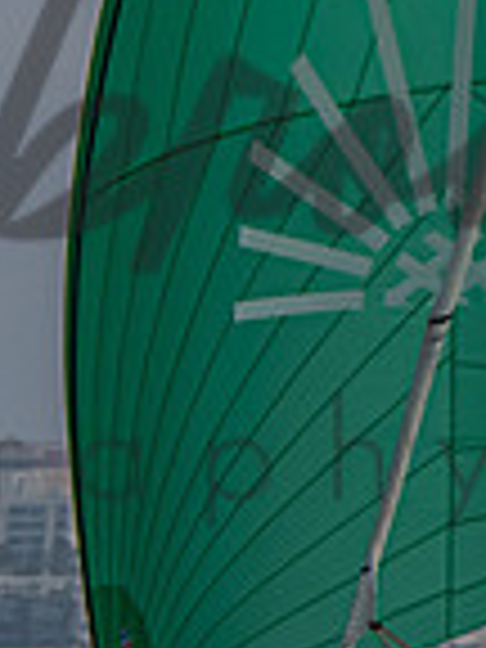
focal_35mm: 1291
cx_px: 110
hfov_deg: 1.2
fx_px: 24167
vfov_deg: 1.5
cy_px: -148
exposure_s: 1/4000
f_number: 6.3
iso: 400
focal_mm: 220
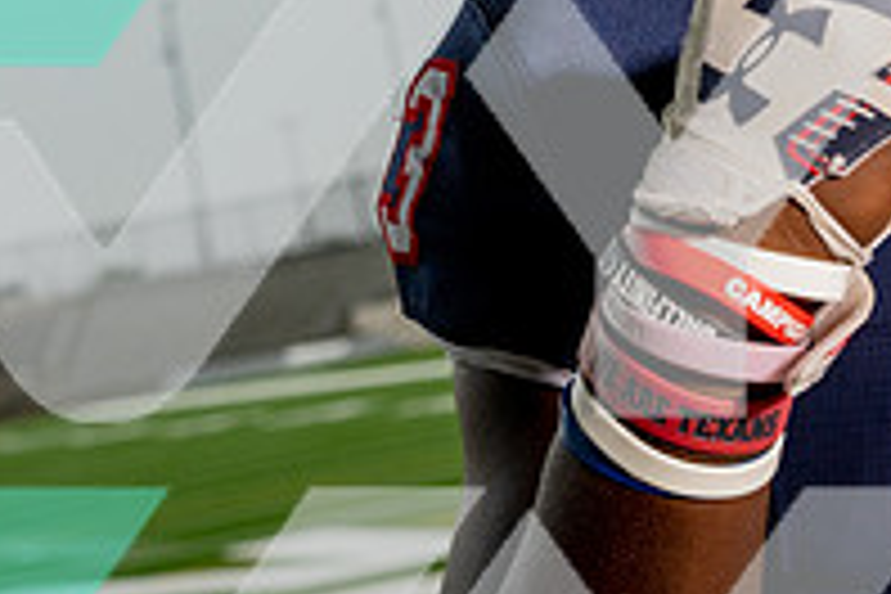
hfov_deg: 12.6
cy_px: 182
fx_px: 3984
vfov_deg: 8.5
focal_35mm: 161
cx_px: 860
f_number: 6.3
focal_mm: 55
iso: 1000
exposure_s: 1/1600
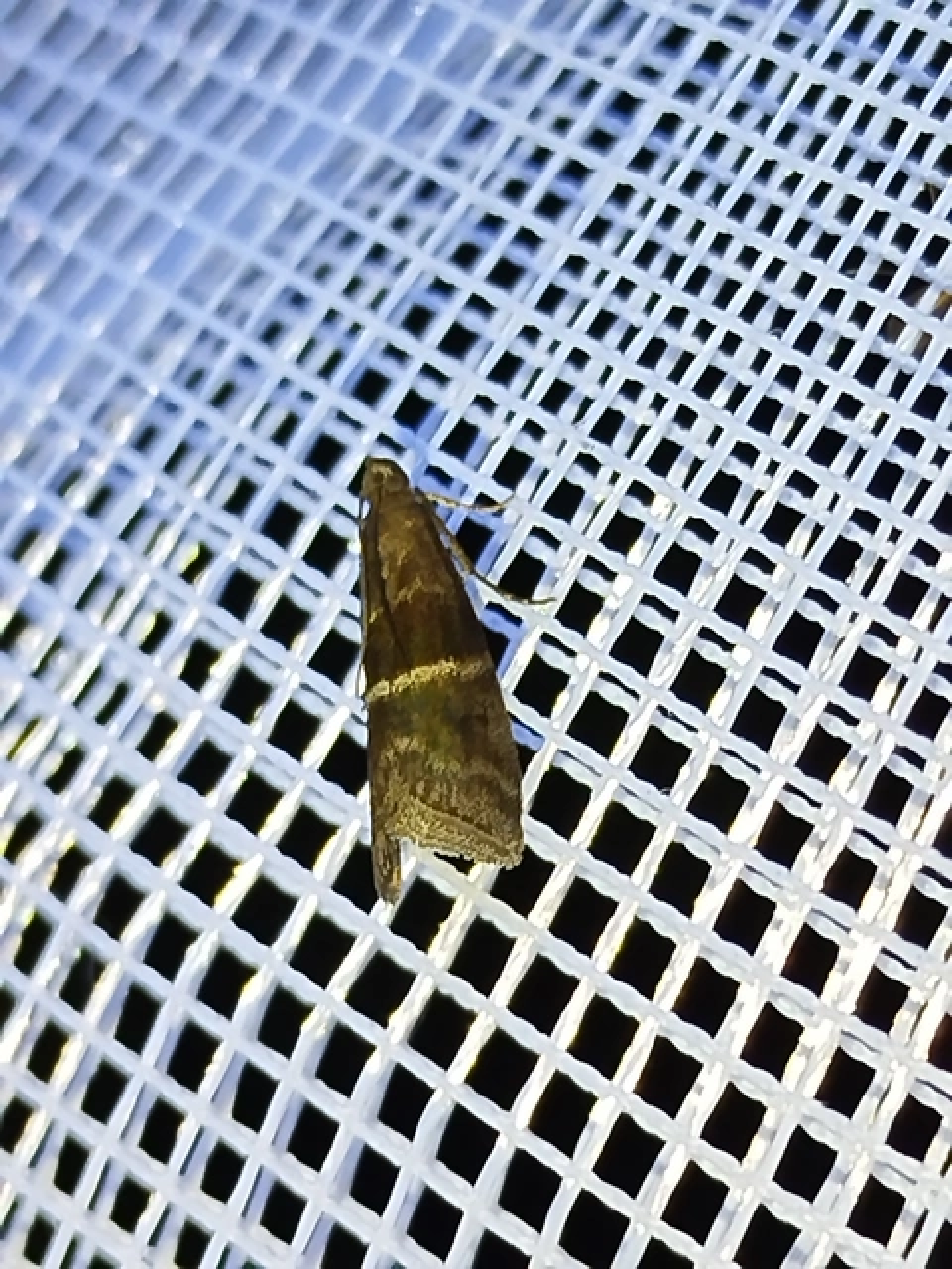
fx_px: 4290
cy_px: 634
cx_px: 476
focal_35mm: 117
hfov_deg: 12.7
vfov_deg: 16.8
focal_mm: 5.31
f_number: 1.7
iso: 100
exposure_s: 1/50
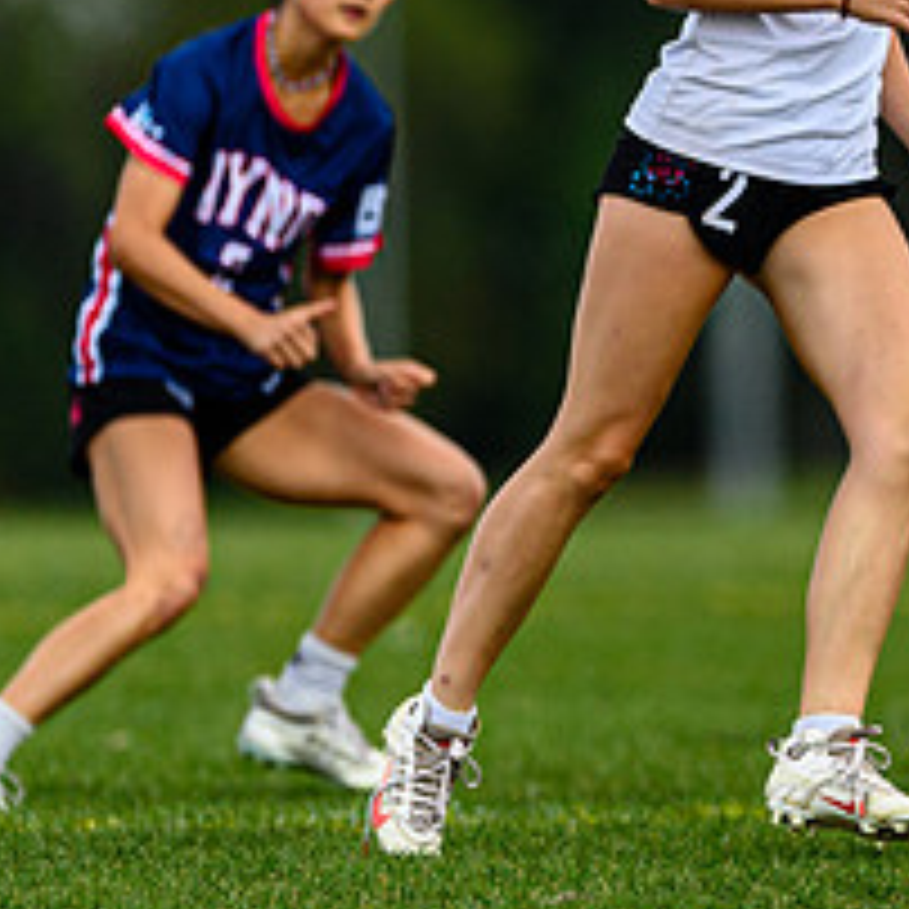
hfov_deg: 1.2
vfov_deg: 1.2
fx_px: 42276
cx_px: 1618
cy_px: 298
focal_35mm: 1423
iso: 100
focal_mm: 400
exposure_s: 1/1600
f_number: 3.2
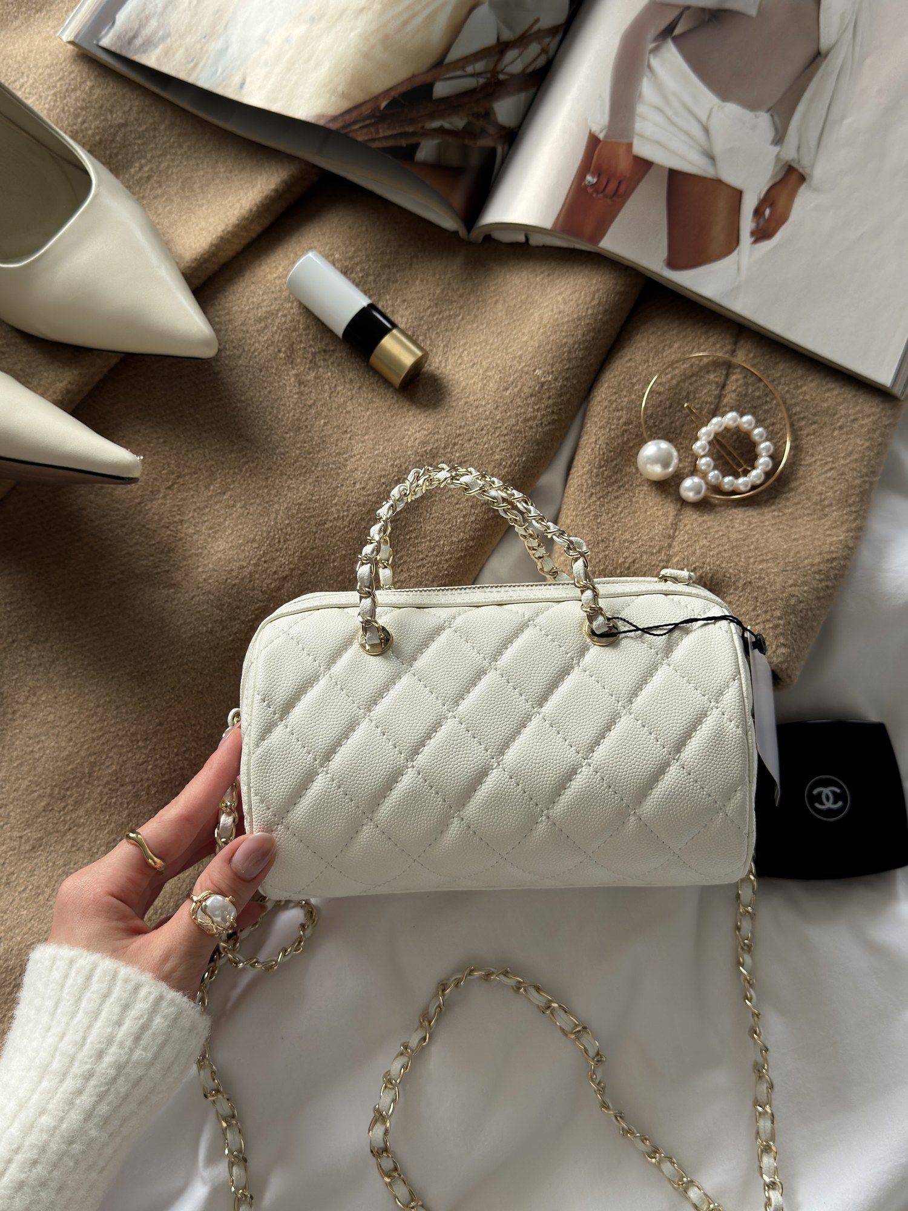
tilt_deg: -72.2
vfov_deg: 52.6
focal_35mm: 35
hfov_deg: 40.7
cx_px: 454
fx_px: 1224
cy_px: 606
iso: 64
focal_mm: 6.76
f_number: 1.78
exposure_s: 1/121
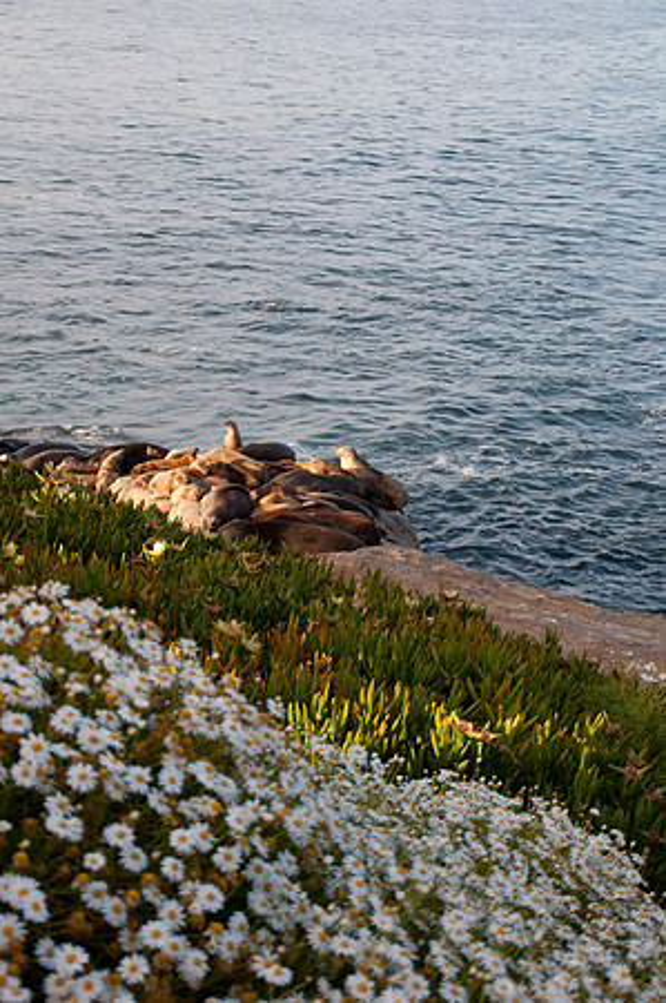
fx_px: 1752
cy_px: 502
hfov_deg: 21.5
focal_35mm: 63
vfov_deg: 31.9
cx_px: 333
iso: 450
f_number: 4.5
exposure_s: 1/1000
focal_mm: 42
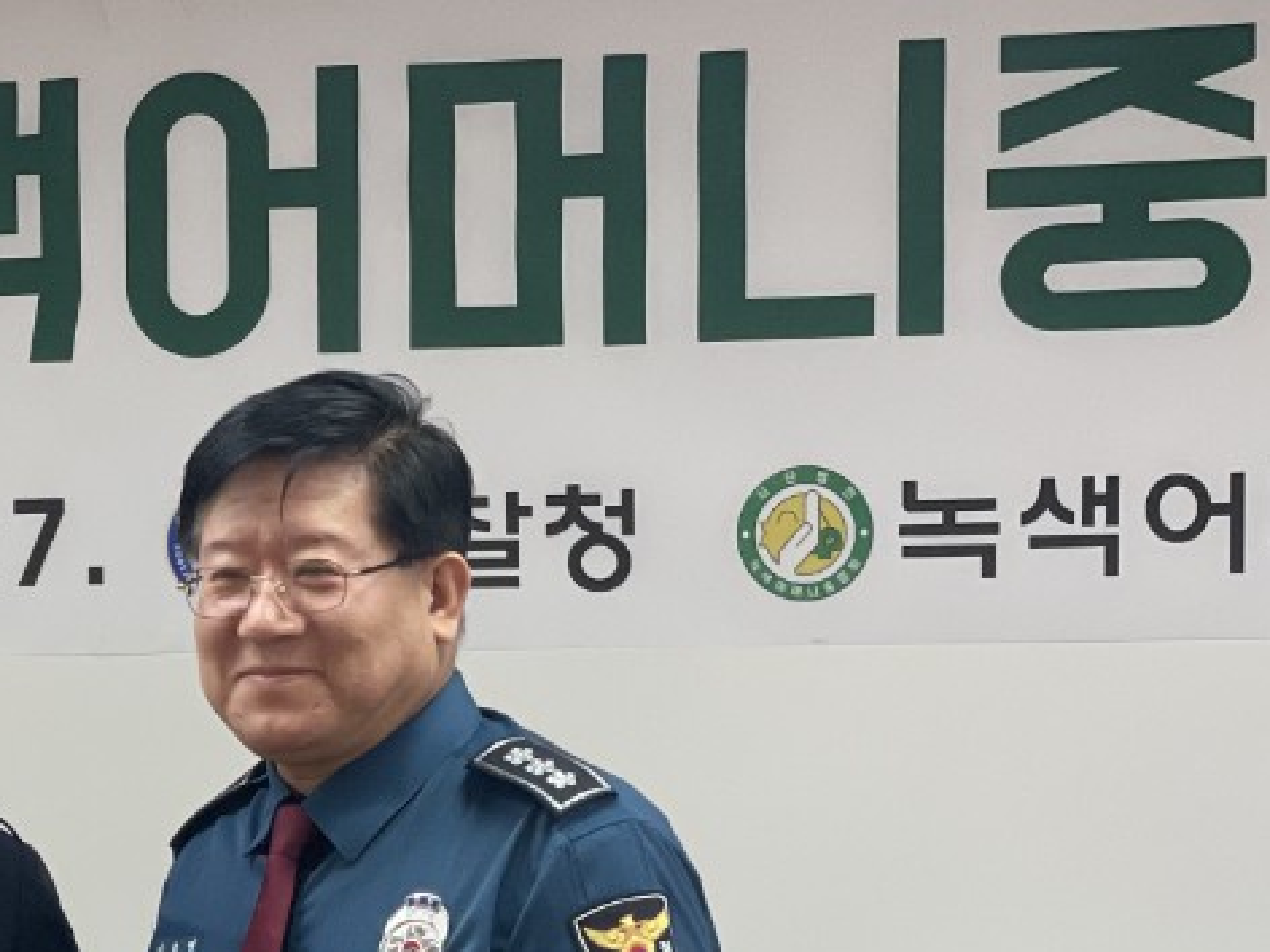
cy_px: 1076
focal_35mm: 141
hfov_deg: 13.9
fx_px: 5173
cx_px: 118
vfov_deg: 10.4
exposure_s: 1/120
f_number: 2
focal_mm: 6
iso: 160
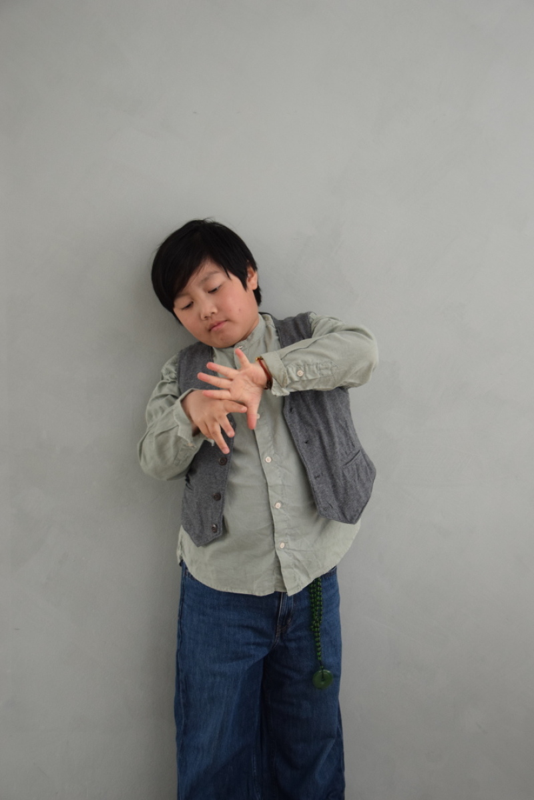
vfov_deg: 42.3
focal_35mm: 46
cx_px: 267
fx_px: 1035
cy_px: 400
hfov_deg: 28.9
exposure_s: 1/60
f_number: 4
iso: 1000
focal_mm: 31
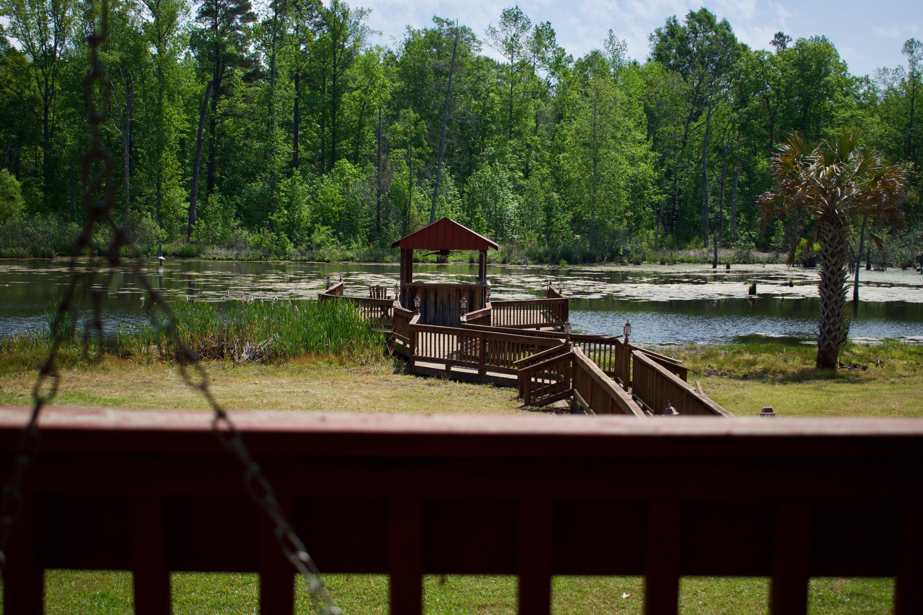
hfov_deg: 38.9
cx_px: 462
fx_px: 1307
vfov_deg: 26.5
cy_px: 308
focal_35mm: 51
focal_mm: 34
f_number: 4.5
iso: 100
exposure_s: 1/1250
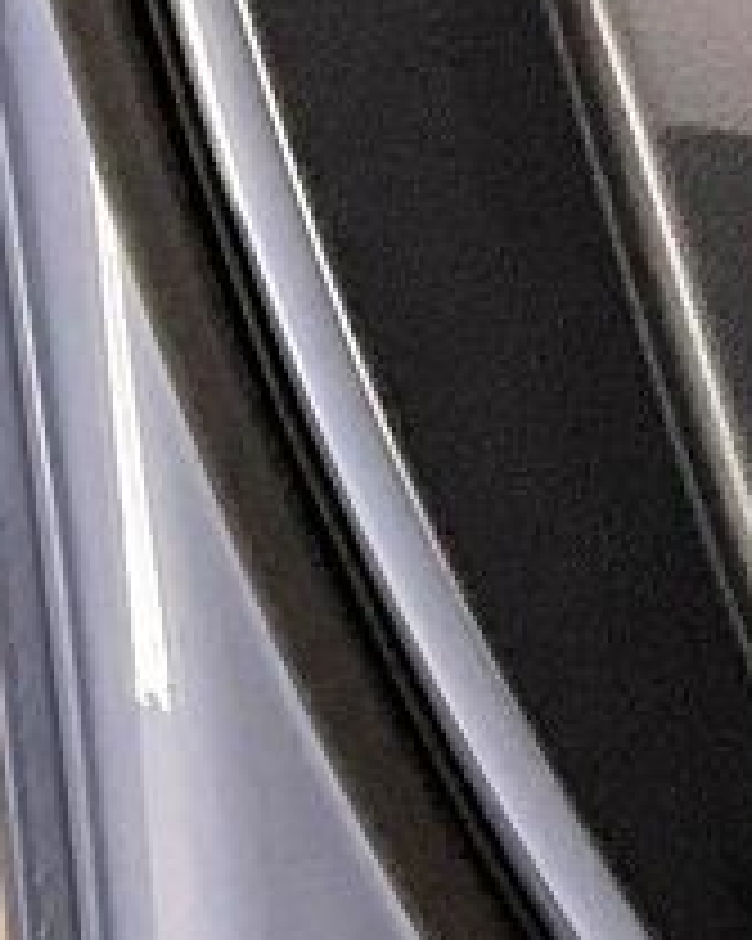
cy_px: -292
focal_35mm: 217
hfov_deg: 6.5
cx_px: 2184
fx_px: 6041
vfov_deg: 8.8
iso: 160
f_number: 1.8
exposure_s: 1/60
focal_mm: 3
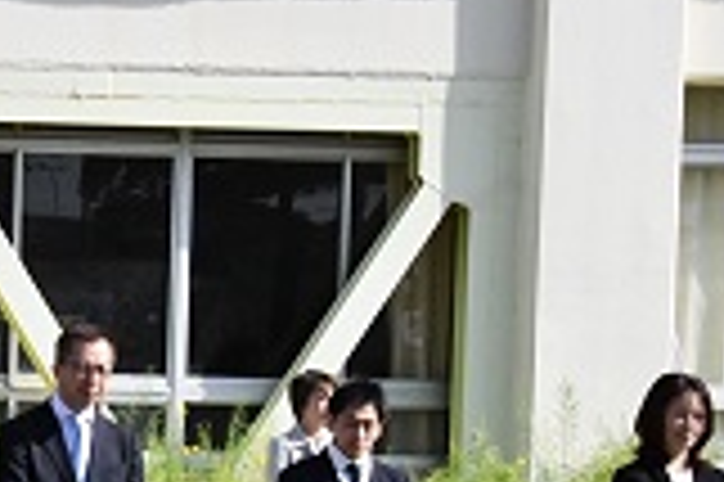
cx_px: -369
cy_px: 545
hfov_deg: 7.0
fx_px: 5846
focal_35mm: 291
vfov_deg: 4.7
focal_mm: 52
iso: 3200
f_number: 20
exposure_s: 1/1600
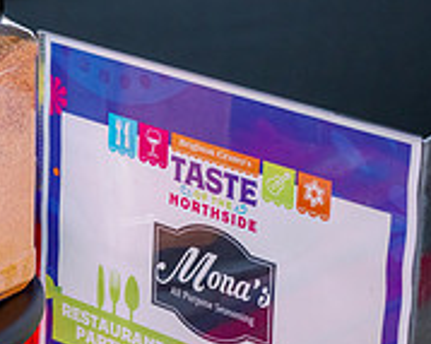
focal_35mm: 189
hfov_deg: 9.9
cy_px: 170
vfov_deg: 8.2
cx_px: -207
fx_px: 2410
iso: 1000
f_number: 4.5
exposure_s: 1/100
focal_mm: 62
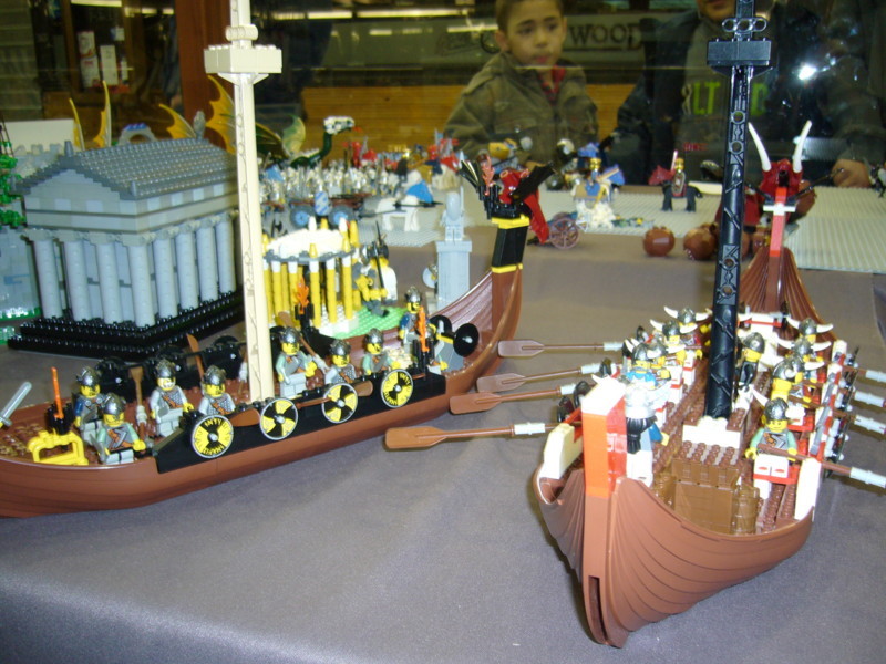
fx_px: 896
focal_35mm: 35
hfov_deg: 52.6
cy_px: 332
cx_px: 443
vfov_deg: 40.7
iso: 100
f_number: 2.8
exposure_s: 1/8
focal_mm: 5.8
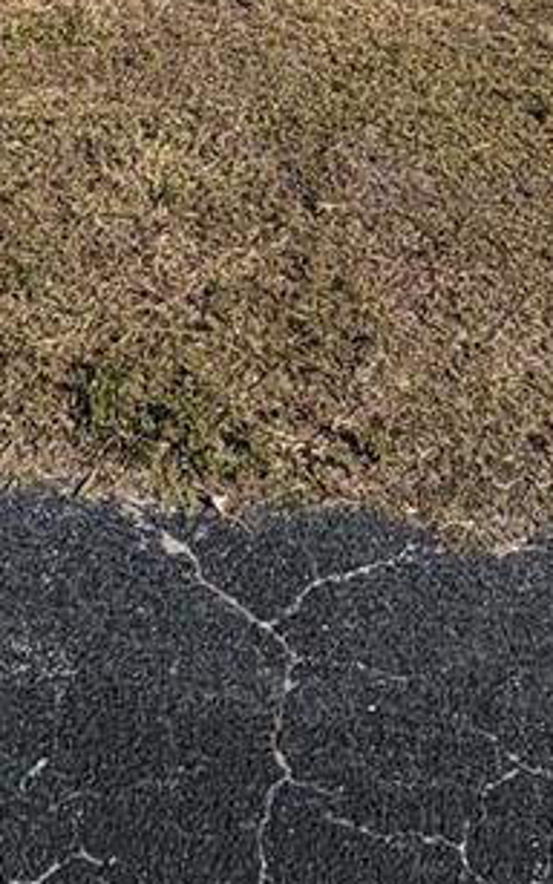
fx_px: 1398
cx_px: 89
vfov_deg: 22.8
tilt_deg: +4.1
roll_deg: -1.4
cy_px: -642
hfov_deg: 22.0
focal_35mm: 58
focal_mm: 2.22
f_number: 2.2
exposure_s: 1/3717
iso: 50
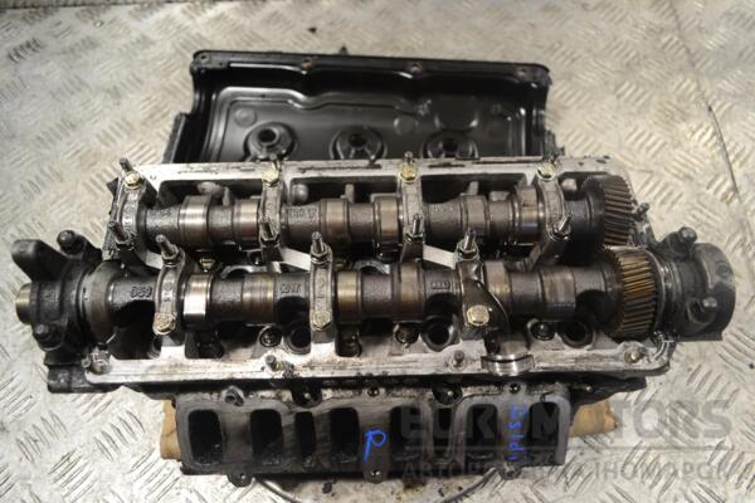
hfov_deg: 67.4
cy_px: 252
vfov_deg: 47.9
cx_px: 378
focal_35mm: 27
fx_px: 566
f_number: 3.5
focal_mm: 18
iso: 125
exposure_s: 1/30
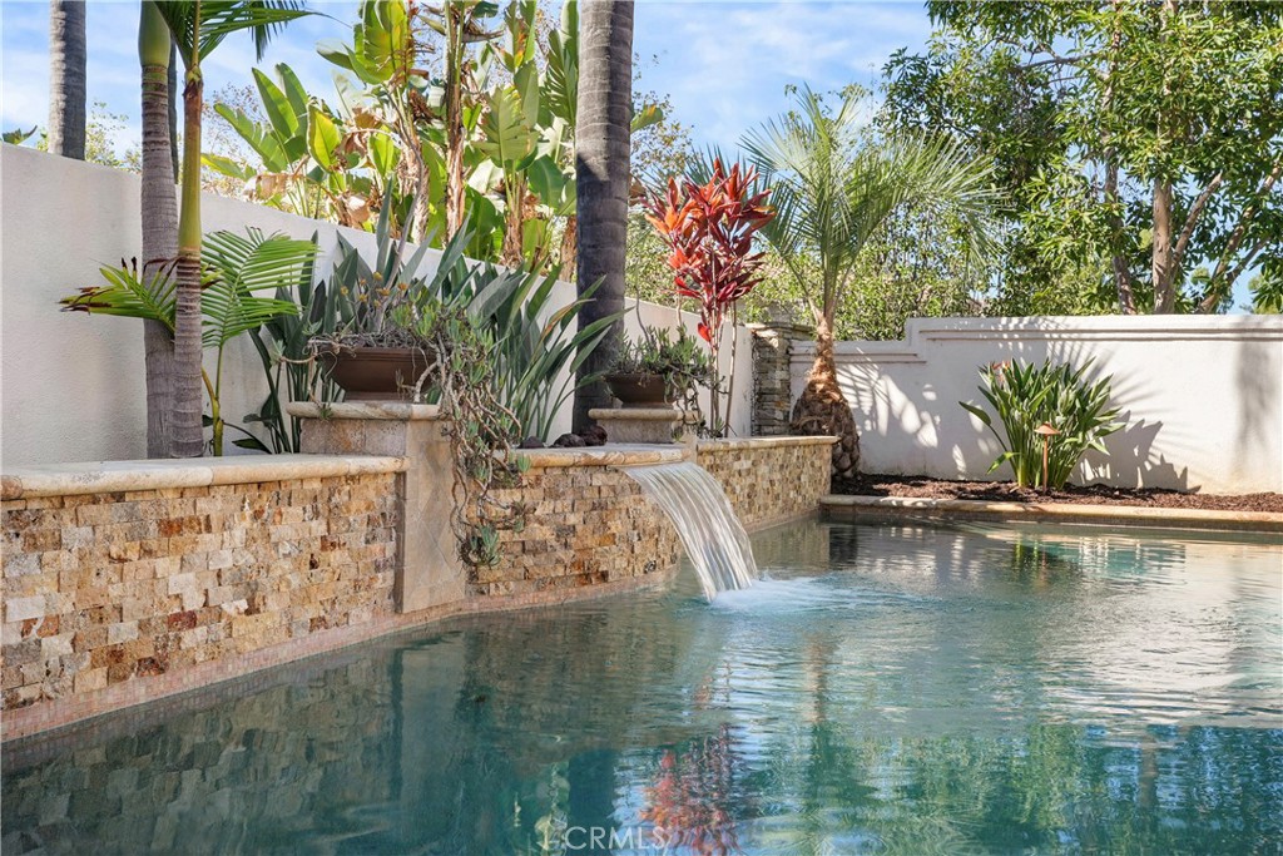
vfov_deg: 37.9
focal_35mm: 35
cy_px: 428
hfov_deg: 54.4
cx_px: 642
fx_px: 1247
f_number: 10
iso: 100
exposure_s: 1/125
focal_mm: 35
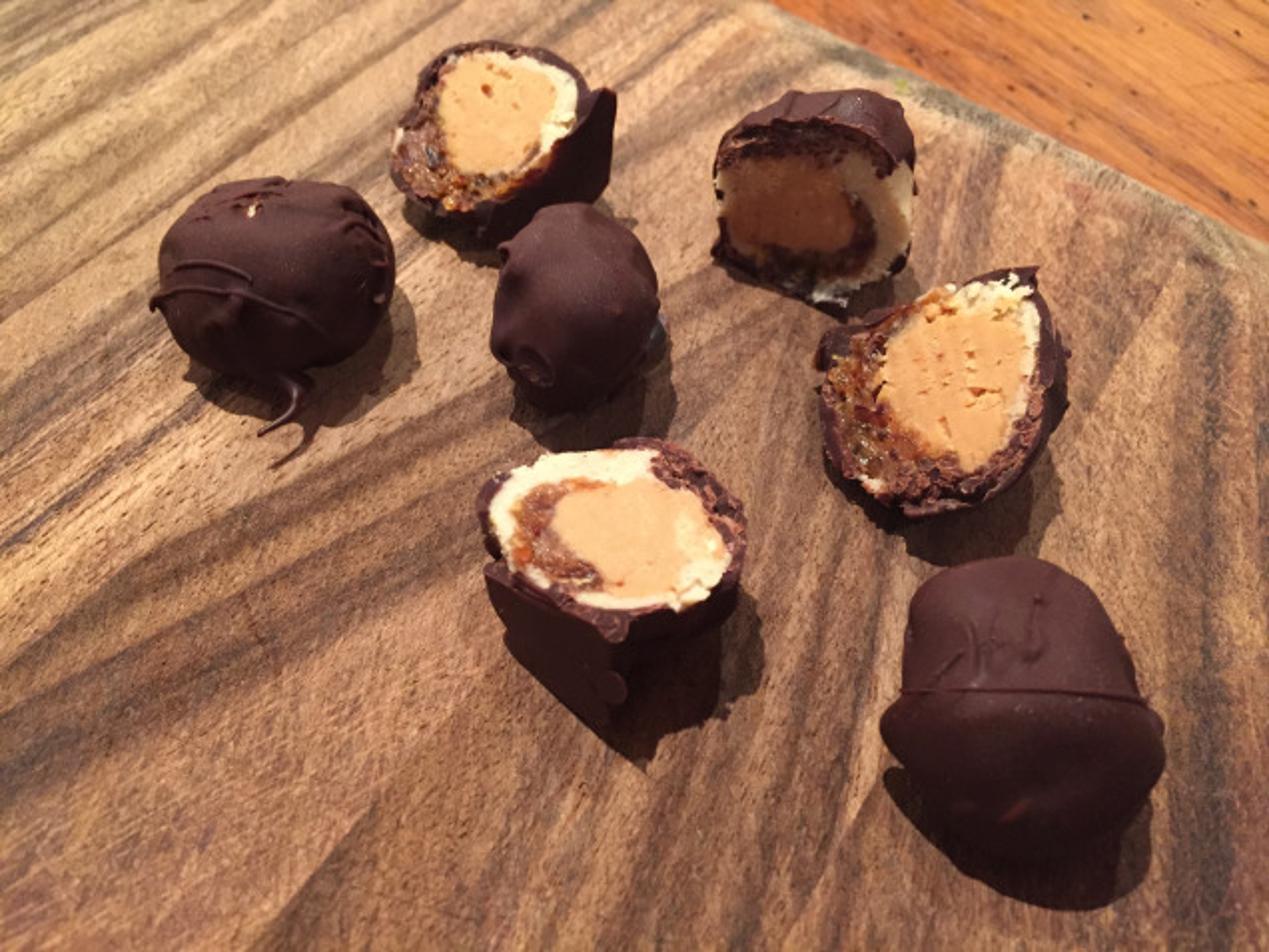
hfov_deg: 61.7
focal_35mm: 29
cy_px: 476
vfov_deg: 48.2
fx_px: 1063
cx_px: 634
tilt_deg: -54.4
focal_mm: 4.15
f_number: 2.2
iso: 250
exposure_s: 1/20
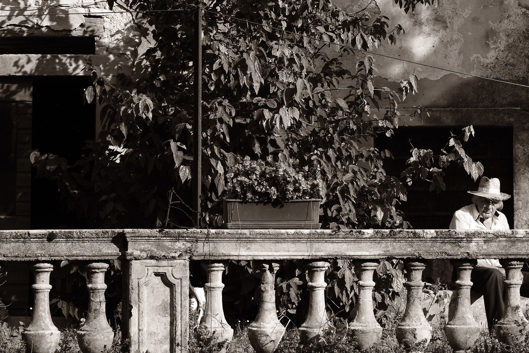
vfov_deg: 10.7
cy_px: 118
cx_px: 292
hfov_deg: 16.0
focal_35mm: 128
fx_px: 1881
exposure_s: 1/85
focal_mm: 55
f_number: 9
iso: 160
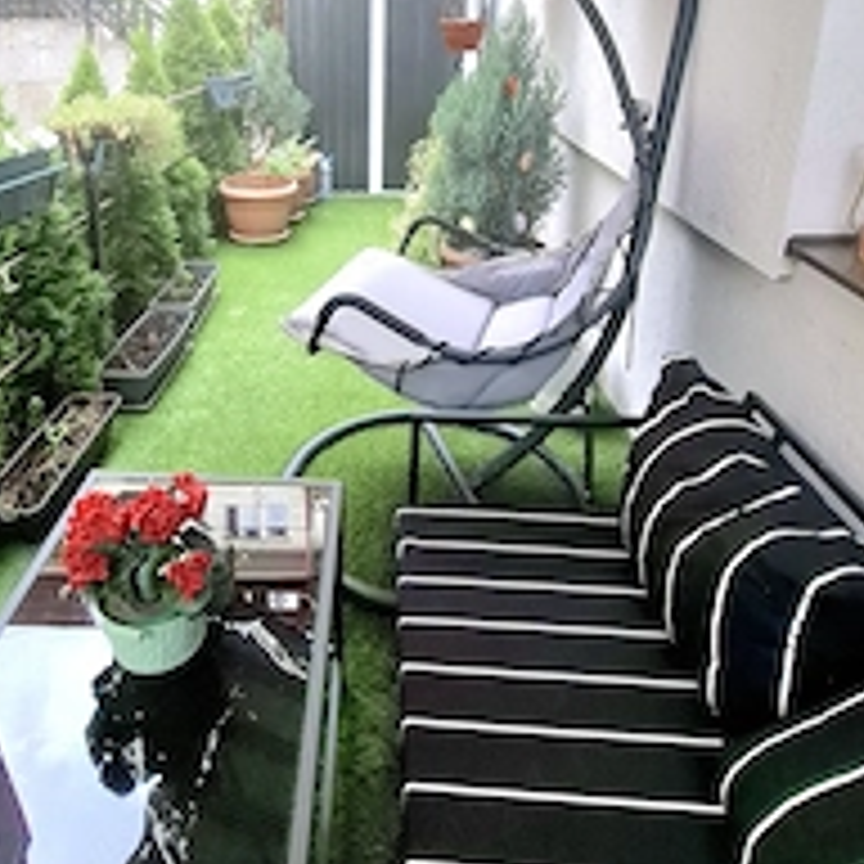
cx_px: 328
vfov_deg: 61.2
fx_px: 678
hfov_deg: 64.2
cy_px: 212
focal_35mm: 24
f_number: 2.2
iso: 40
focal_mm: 1.74
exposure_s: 1/50
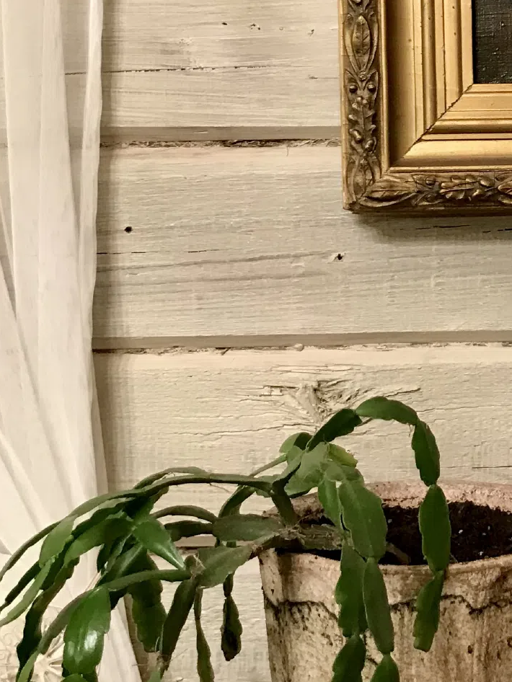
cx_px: 570
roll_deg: +0.6
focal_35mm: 71
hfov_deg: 19.8
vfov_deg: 26.9
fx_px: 1400
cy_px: 147
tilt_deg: +2.3
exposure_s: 1/17
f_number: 1.8
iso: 50
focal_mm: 3.99
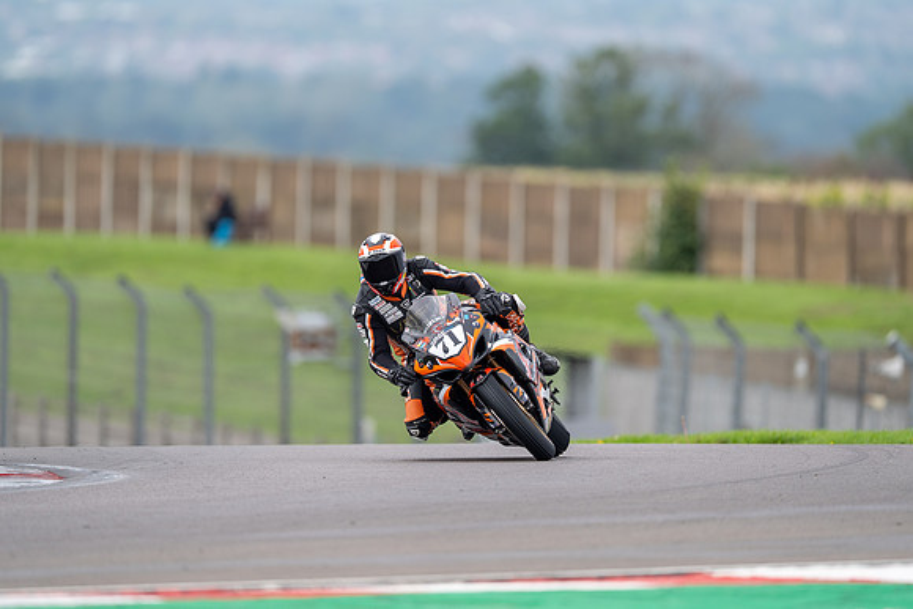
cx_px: 430
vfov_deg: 2.1
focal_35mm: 662
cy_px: 273
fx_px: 16800
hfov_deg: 3.1
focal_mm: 600
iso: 125
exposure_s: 1/400
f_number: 4.5
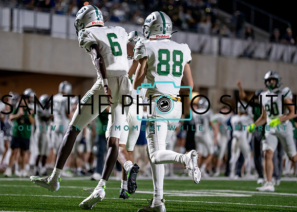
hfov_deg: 9.7
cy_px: 107
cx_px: 128
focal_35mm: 207
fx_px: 1744
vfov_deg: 7.0
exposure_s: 1/1250
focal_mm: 180
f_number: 2.8
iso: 3200
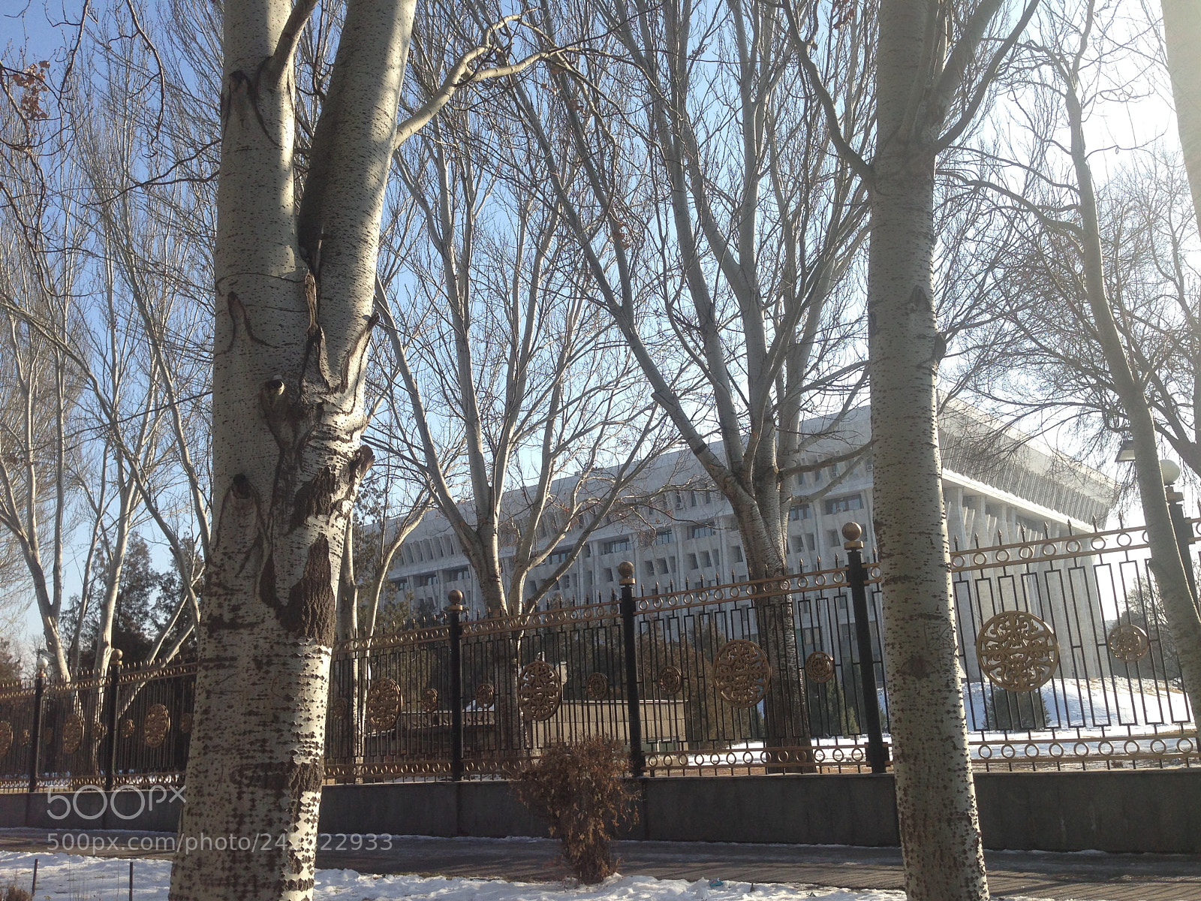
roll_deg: +1.6
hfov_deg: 55.4
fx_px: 1145
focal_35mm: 33
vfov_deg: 42.9
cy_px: 450
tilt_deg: +14.1
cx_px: 600
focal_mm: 4.12
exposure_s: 1/1004
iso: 50
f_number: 2.4
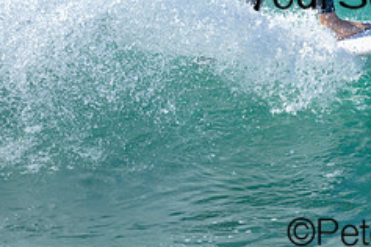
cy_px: -130
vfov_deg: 0.5
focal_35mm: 2625
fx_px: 27050
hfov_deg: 0.8
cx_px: 393
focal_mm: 800
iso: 400
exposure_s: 1/2000
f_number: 6.3
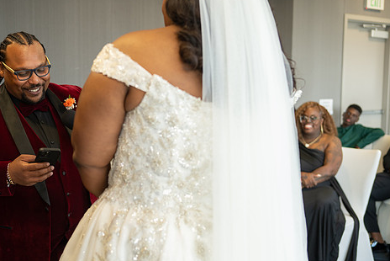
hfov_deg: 39.4
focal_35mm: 50
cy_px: 144
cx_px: 151
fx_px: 542
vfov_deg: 27.0
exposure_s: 1/100
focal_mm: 40
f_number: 2.8
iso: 640
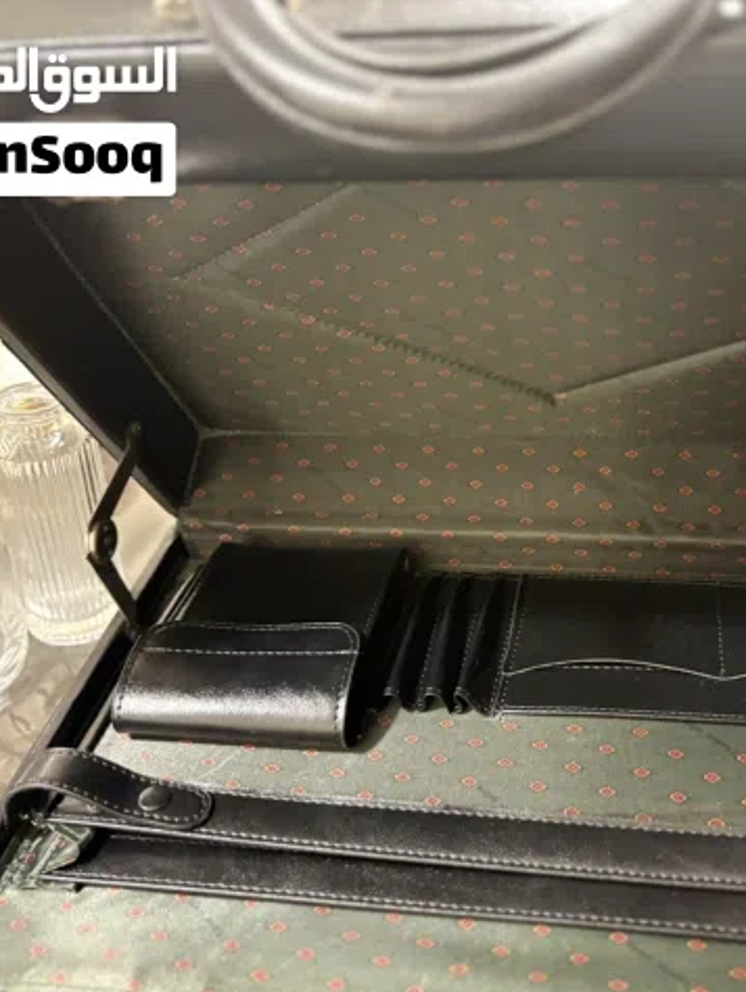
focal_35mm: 35
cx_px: 491
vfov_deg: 52.6
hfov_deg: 40.3
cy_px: 497
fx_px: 1004
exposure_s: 1/30
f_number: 1.6
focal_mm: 5.96
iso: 640
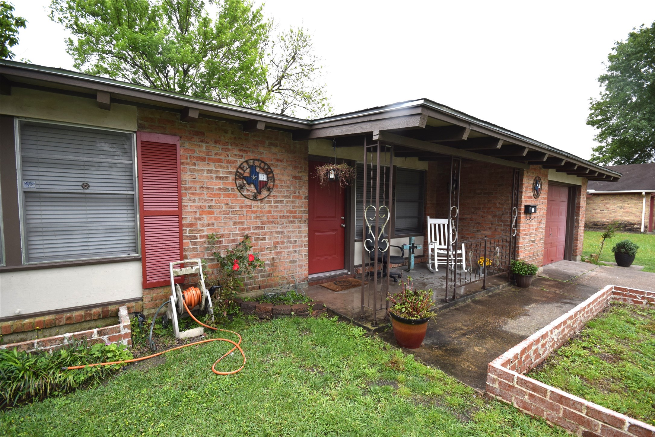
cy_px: 218
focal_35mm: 15
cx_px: 328
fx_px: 273
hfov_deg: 100.4
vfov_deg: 77.3
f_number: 8
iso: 250
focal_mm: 10
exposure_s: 1/250
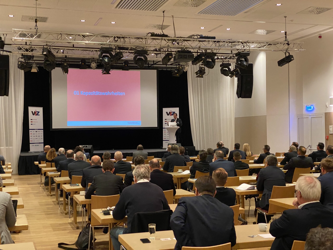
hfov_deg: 36.8
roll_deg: +0.5
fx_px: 500
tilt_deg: +1.3
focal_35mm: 52
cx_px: 166
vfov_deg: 28.0
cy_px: 125
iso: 640
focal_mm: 6
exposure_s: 1/41
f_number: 2
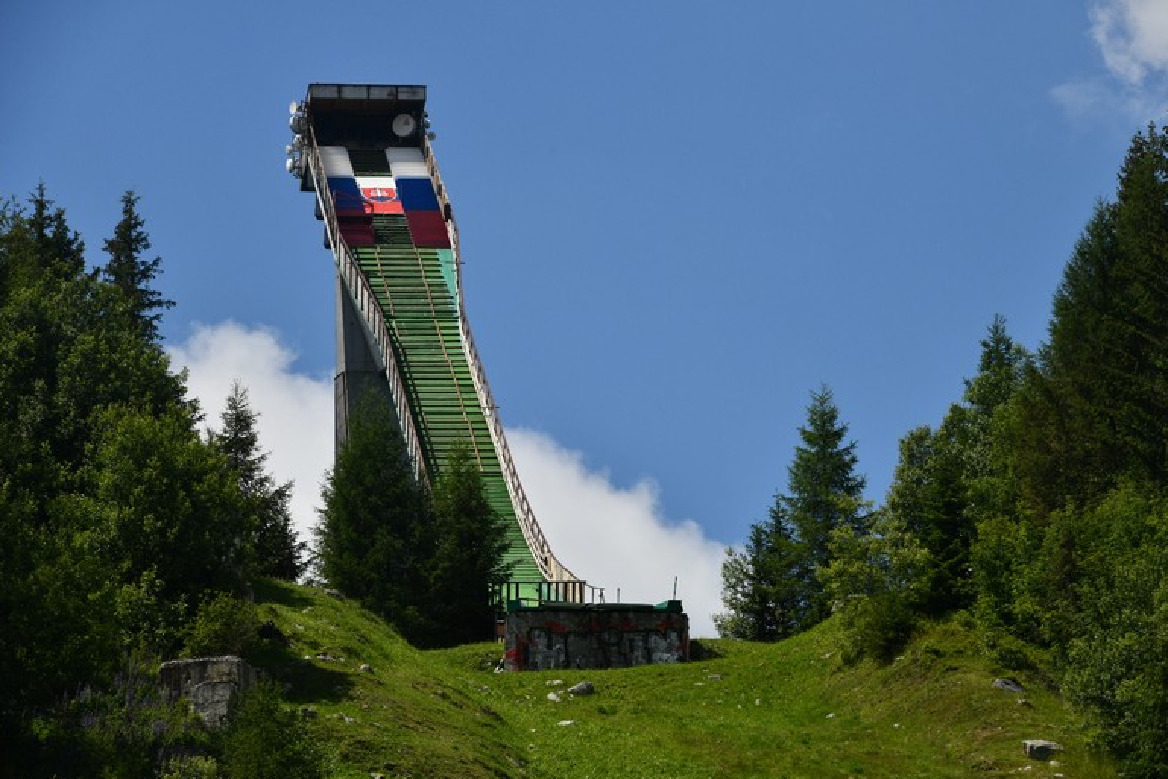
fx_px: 6749
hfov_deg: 9.9
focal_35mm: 208
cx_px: 592
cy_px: 402
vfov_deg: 6.6
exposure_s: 1/800
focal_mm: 200
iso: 200
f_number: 10
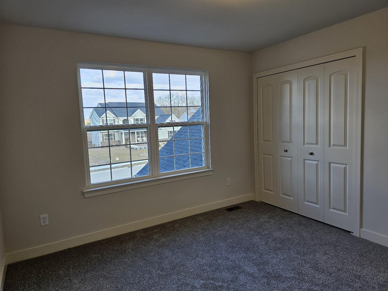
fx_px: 258
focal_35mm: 23
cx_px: 194
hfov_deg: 73.9
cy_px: 146
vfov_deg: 58.9
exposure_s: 1/120
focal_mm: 6.3
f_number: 1.7
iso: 50
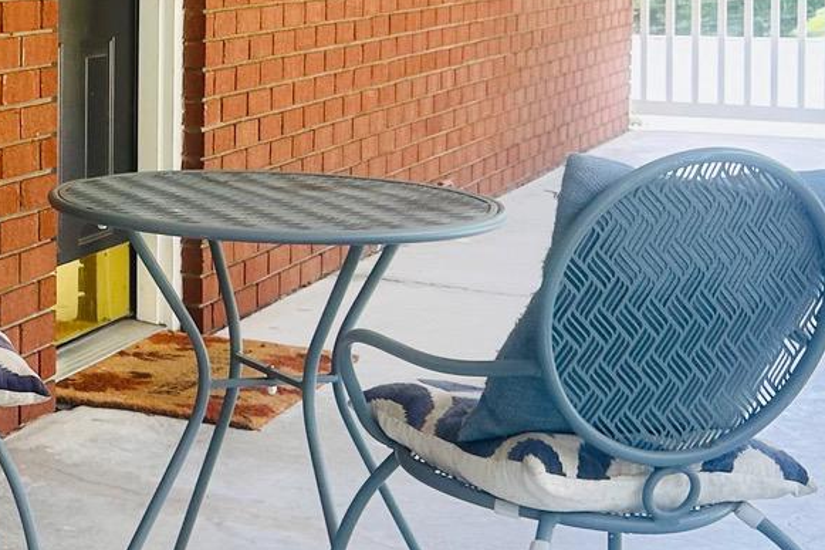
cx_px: -175
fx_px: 2016
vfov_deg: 15.3
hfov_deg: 21.4
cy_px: 31
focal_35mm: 88
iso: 80
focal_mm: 6.86
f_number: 1.78
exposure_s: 1/406
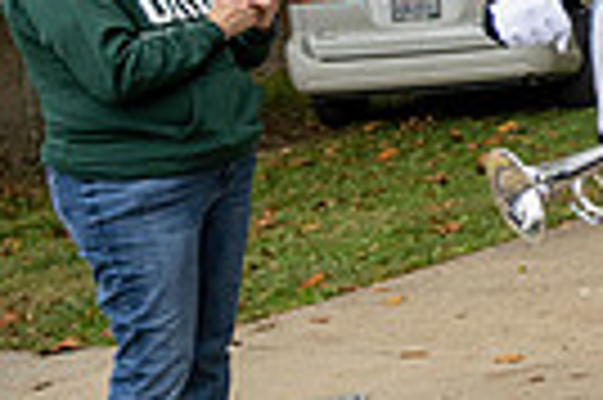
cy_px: -88
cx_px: 1274
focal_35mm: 104
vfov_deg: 12.8
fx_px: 1740
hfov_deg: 15.1
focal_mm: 24
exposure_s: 1/1000
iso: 500
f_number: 4
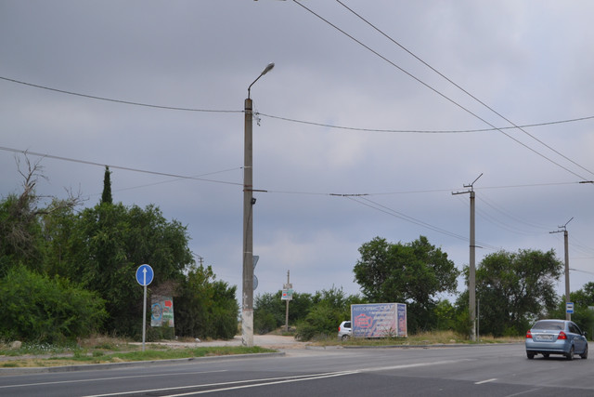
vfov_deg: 21.6
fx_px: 1040
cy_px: 198
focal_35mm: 63
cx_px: 297
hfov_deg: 31.9
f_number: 5.6
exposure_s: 1/1250
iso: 400
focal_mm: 42
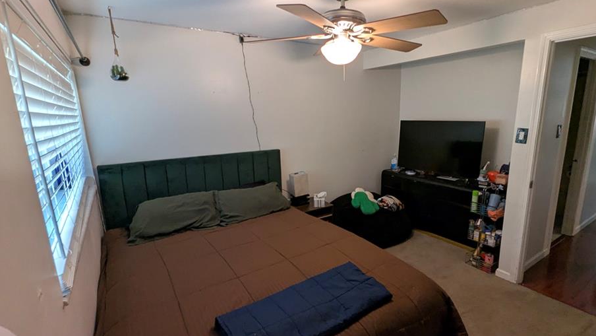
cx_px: 314
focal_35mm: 16
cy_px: 174
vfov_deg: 67.1
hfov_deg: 99.3
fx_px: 253
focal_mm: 1.95
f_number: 2.2
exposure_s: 1/40
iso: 114
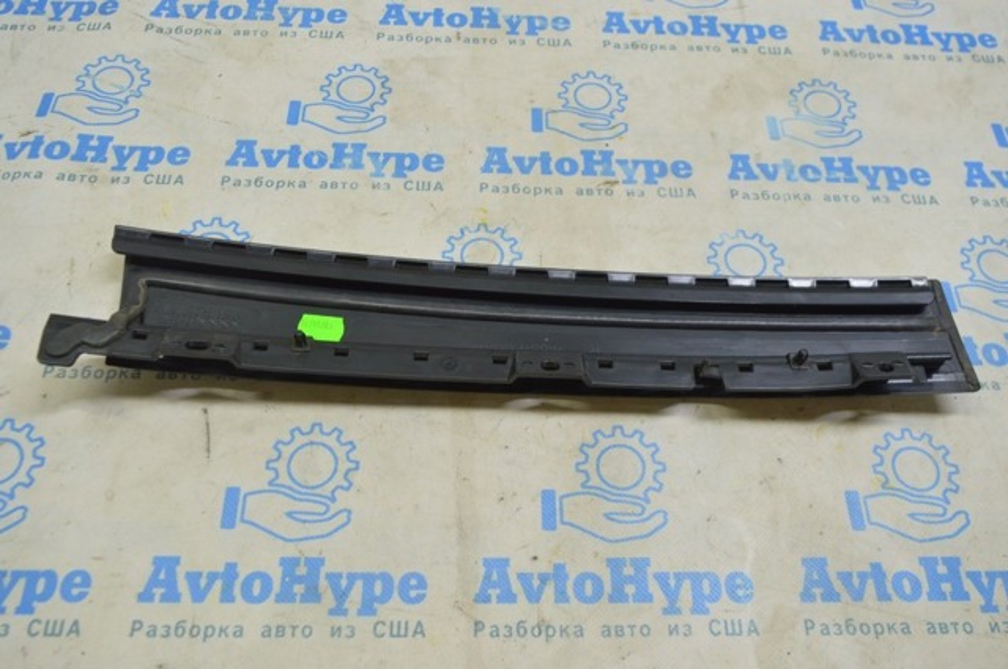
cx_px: 504
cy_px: 334
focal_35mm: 30
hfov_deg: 62.0
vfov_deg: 43.5
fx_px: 839
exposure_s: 1/25
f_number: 5.6
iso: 400
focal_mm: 20
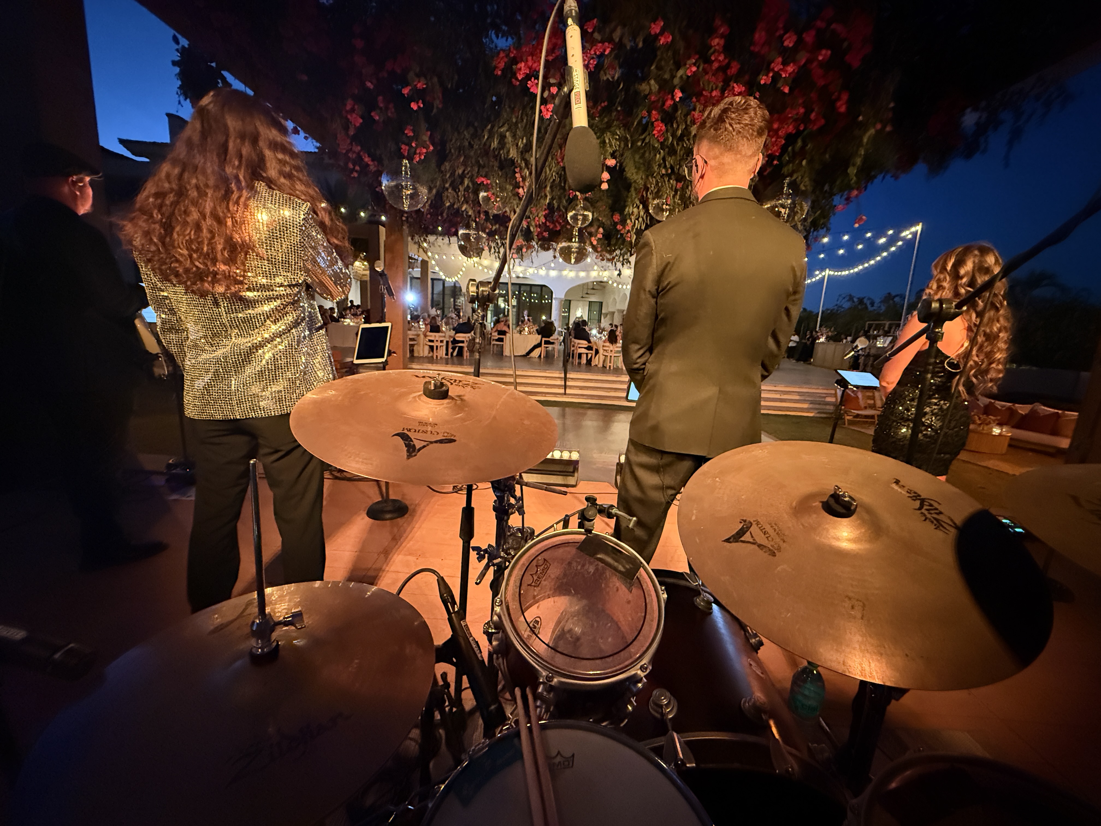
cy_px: 413
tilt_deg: -10.9
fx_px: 445
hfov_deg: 102.1
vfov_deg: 85.7
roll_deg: -3.8
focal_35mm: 14
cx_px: 550
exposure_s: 1/45
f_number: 2.2
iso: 1250
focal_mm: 2.22
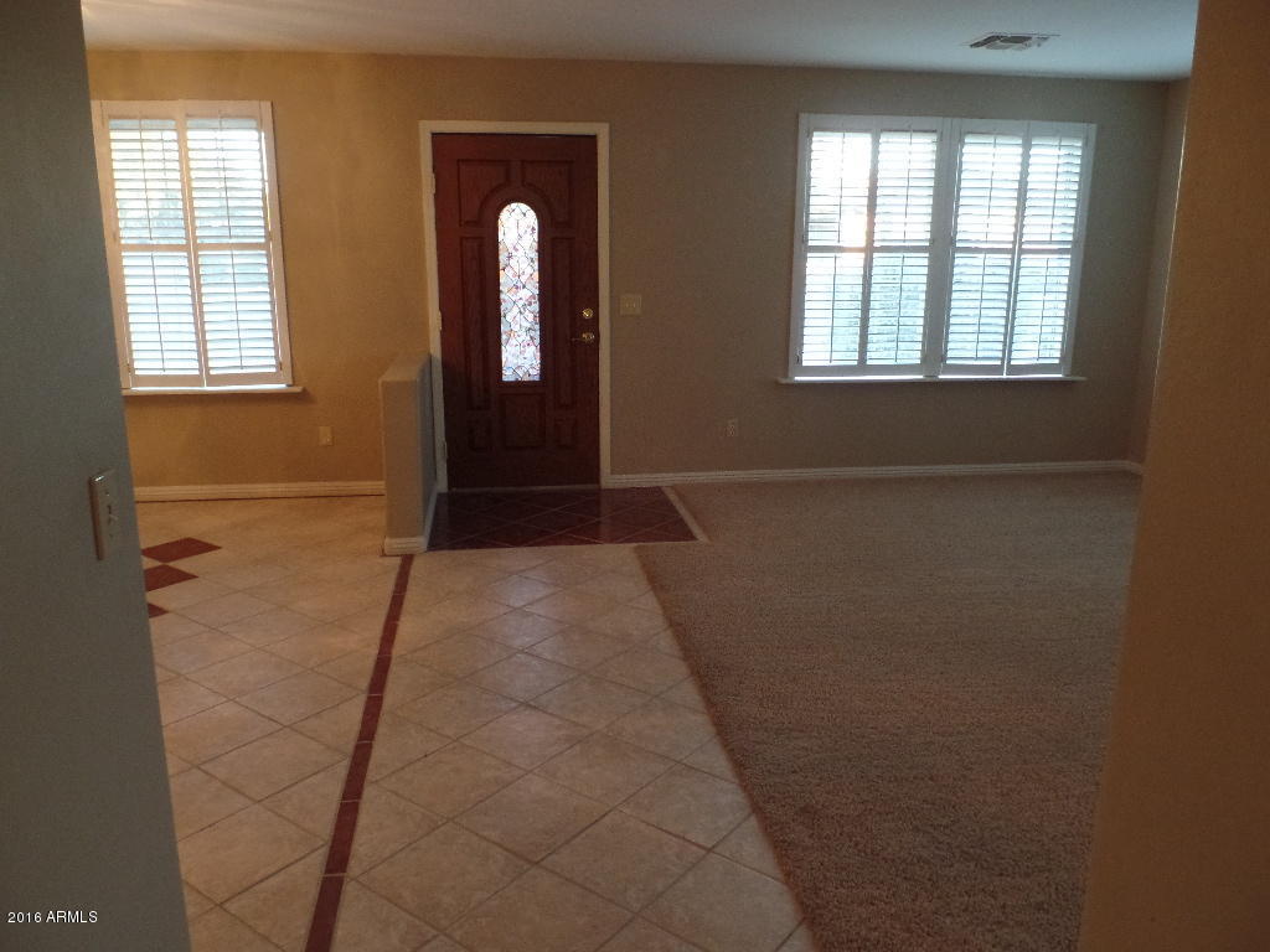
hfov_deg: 63.4
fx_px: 1027
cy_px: 476
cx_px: 635
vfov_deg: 49.7
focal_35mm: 28
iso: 400
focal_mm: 5
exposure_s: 1/30
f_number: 2.9
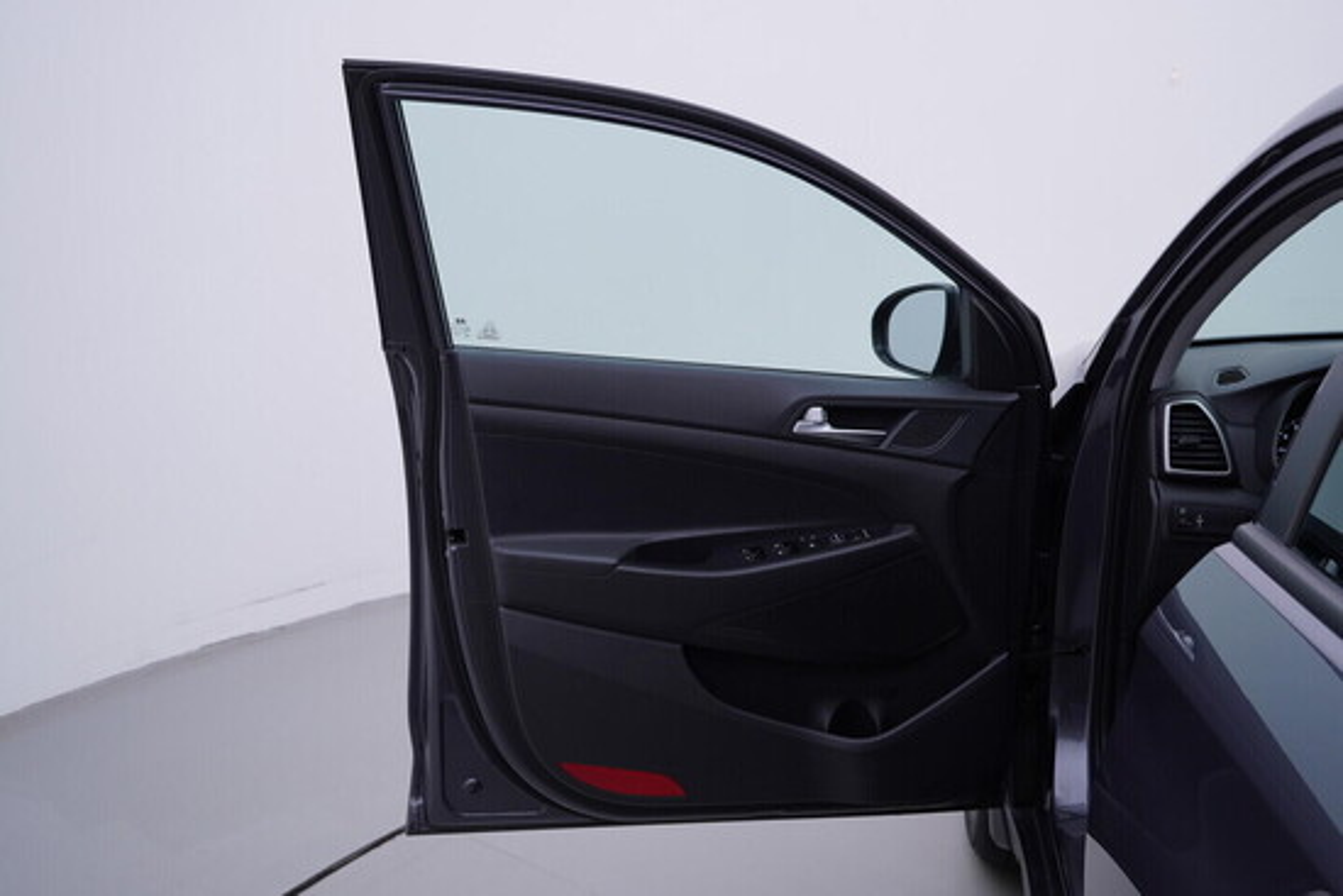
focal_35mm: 36
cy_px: 448
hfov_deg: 53.1
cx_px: 672
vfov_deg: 36.9
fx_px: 1343
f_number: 4
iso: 125
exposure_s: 1/80
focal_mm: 24
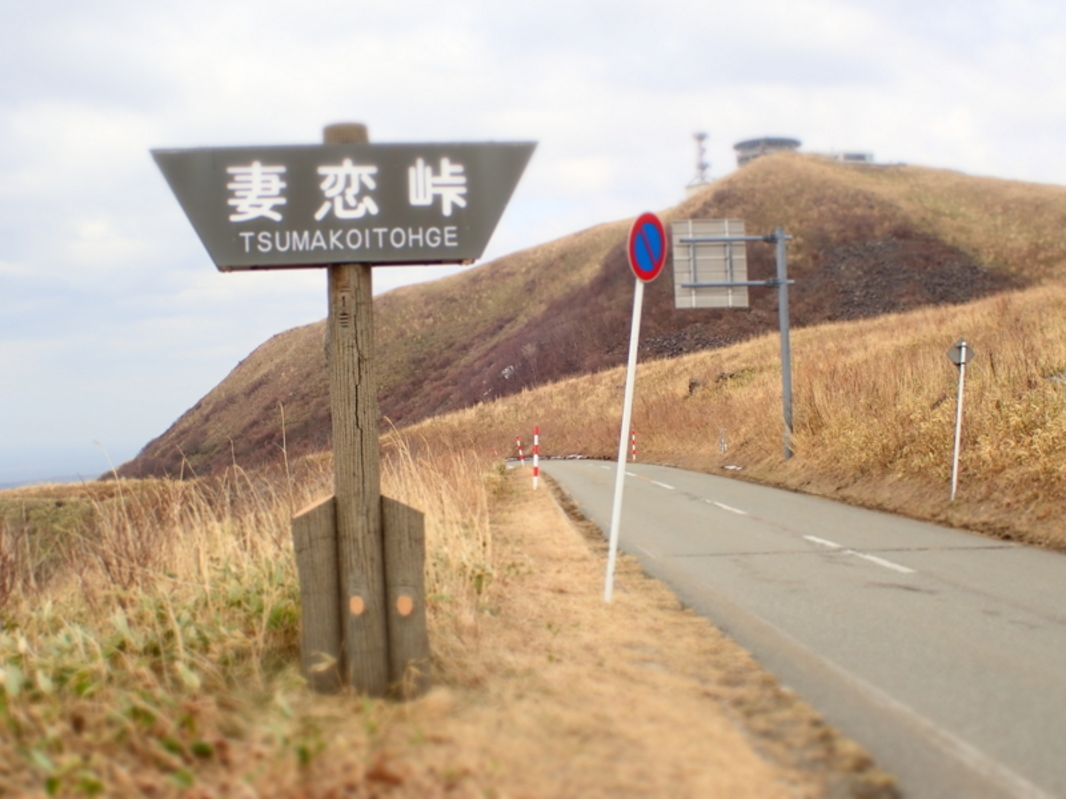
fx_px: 1632
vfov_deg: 27.5
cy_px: 400
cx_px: 533
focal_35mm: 53
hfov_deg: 36.2
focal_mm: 9.61
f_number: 4.5
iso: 100
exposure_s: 1/320
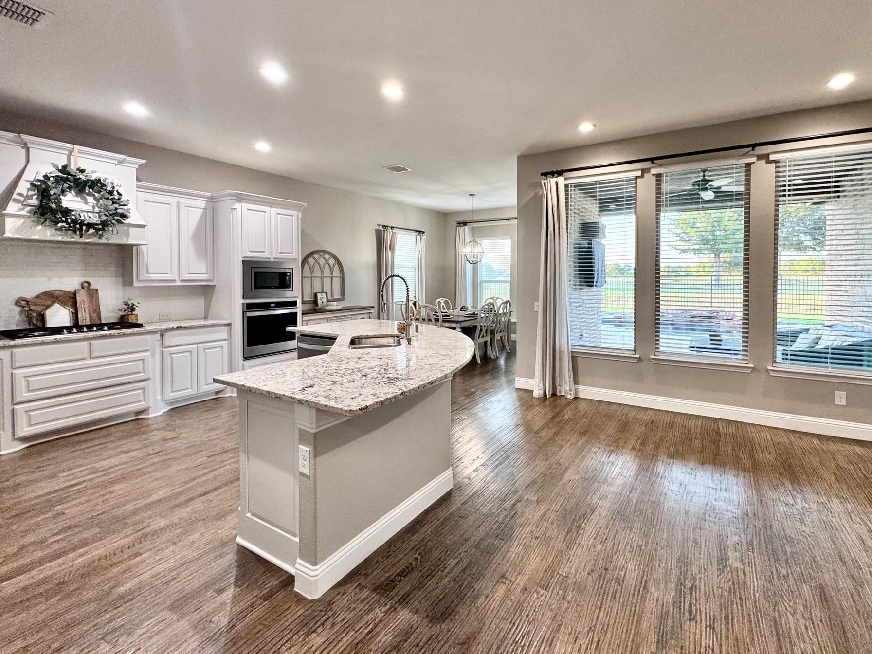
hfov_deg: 94.1
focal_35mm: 16
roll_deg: +0.5
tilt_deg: -1.4
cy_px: 284
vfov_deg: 77.7
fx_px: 403
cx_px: 488
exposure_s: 1/60
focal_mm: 2.22
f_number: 2.2
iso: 200
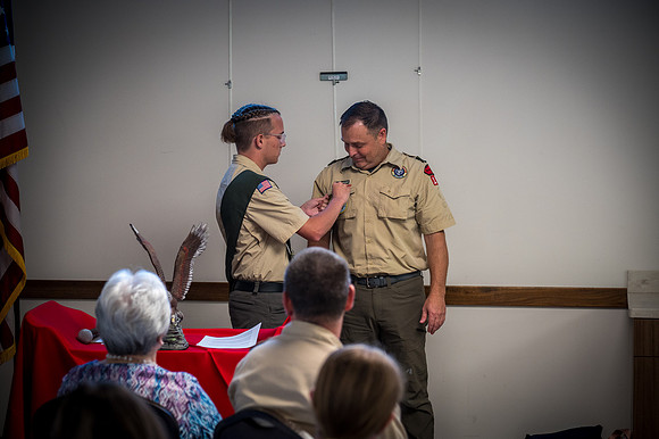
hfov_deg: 22.2
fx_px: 1683
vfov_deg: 14.8
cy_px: 220
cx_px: 330
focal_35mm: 92
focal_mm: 92
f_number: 4
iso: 1800
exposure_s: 1/125
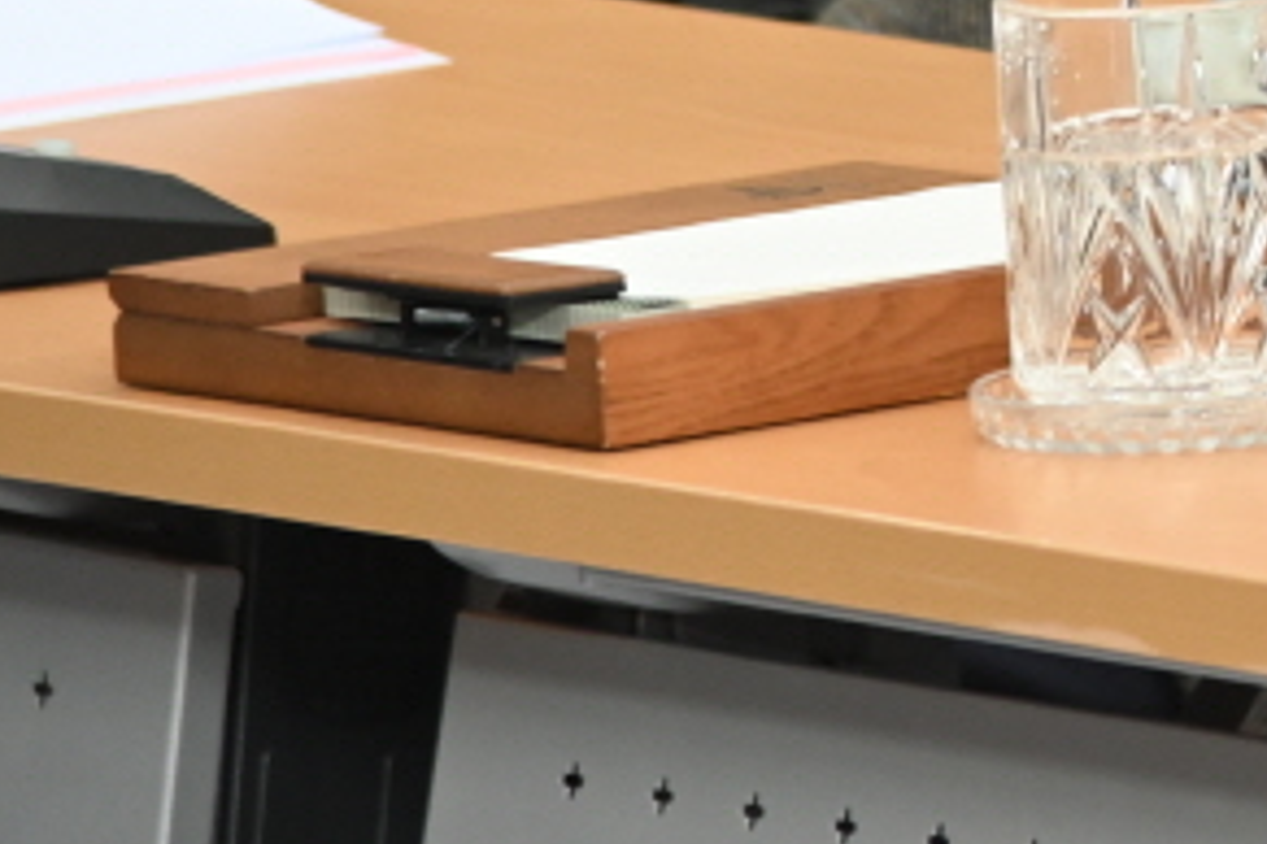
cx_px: 3091
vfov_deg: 2.1
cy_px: -1014
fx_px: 23227
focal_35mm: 660
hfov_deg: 3.1
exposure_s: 1/200
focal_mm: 120
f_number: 4
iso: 640
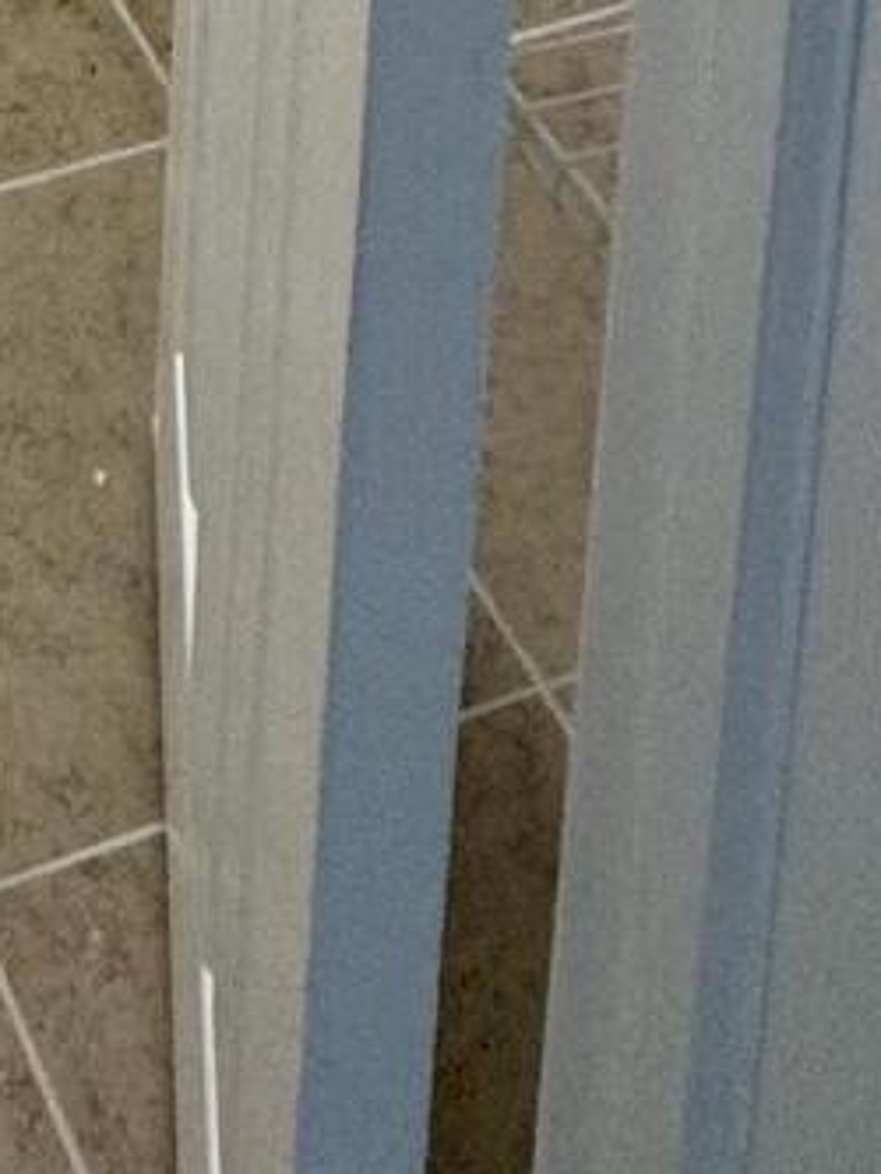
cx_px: -641
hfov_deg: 15.4
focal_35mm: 84
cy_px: -2031
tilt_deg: -9.3
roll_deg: +1.4
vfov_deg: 12.9
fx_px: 2849
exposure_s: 1/120
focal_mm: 2.22
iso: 100
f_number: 2.2
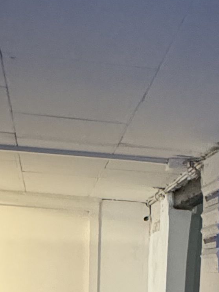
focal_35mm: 76
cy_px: 473
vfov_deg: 20.7
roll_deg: -3.0
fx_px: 641
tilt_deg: -16.5
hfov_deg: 19.3
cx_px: 160
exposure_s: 1/50
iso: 1000
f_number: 2.2
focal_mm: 2.22
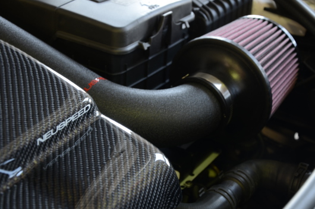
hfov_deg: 28.1
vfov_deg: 18.8
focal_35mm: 72
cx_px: 158
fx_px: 629
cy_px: 104
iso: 250
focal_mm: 48
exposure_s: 1/5
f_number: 4.8
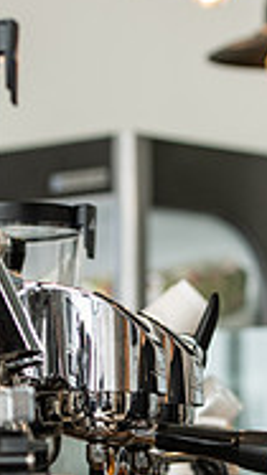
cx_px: 244
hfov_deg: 5.3
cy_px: 352
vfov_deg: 9.5
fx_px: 2861
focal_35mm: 227
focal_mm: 70
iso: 500
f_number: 3.5
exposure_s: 1/200
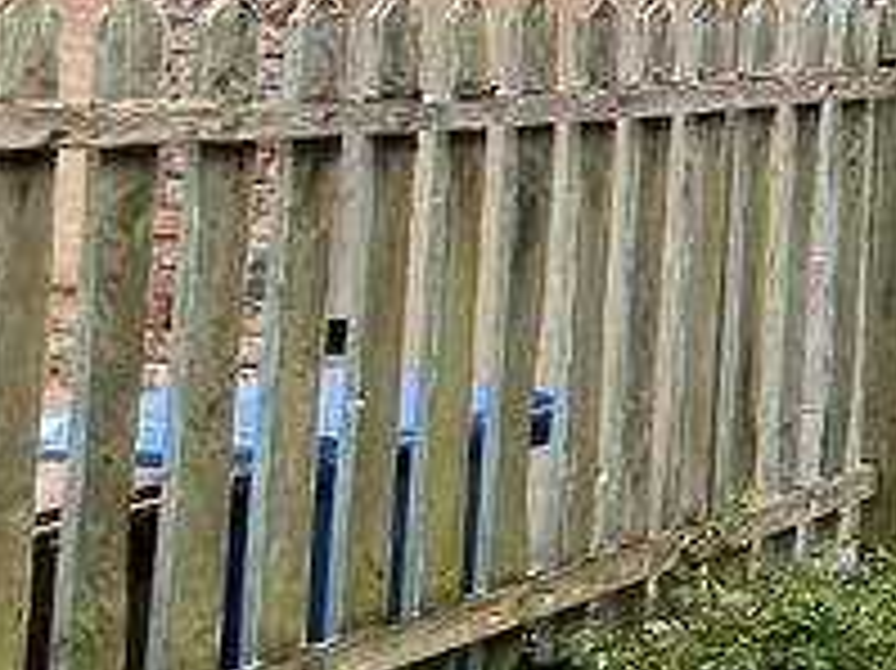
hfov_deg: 15.4
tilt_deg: +3.0
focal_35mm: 67
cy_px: -45
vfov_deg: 21.0
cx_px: 2134
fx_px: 1733
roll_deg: -0.4
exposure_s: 1/155
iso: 32
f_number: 1.8
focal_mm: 1.57
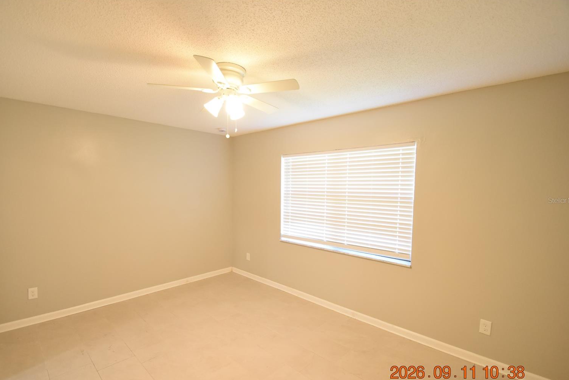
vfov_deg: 73.7
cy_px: 200
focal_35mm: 16
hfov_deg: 96.7
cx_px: 278
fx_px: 253
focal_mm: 10
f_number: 3.5
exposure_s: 1/60
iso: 1400
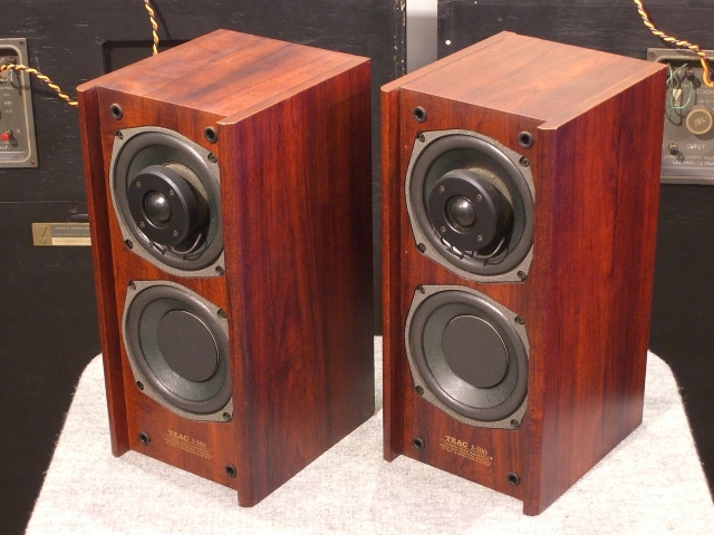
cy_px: 268
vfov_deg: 18.4
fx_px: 1650
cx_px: 357
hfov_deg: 24.4
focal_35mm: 80
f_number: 4.4
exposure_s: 1/6
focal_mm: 16.6
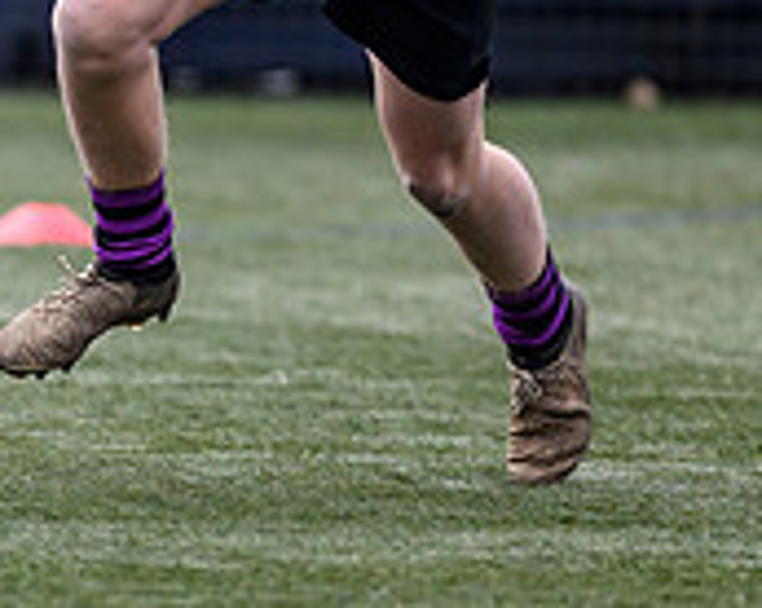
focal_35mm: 1832
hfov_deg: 1.1
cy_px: 137
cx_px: -728
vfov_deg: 0.8
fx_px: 41269
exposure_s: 1/1600
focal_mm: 400
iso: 500
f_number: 3.5
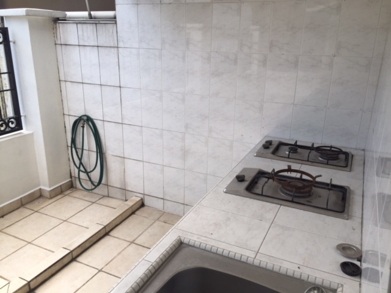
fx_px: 328
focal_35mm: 29
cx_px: 196
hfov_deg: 61.7
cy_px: 146
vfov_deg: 48.2
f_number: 2.2
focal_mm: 4.15
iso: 32
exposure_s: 1/460
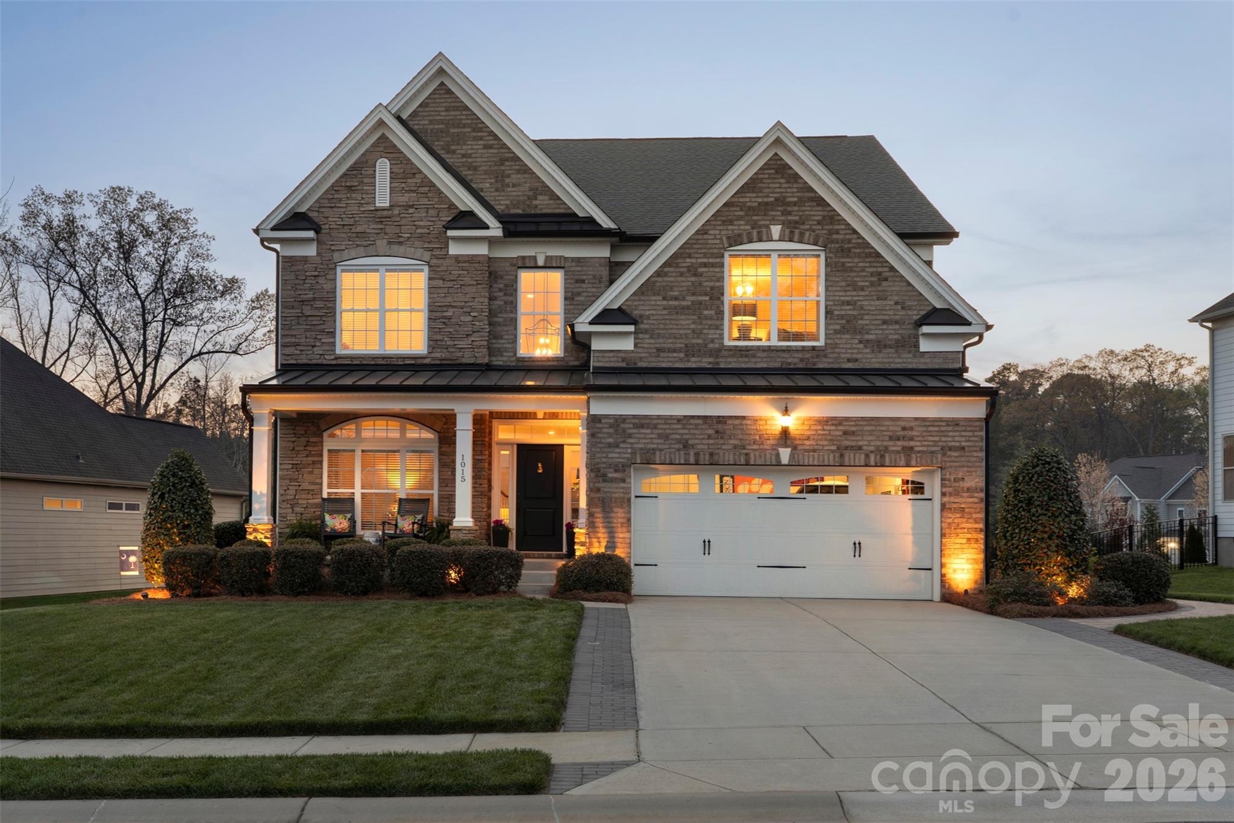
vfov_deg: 40.0
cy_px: 412
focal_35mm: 33
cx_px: 617
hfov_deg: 57.2
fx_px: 1131
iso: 100
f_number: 8
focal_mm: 33
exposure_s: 1/1.25
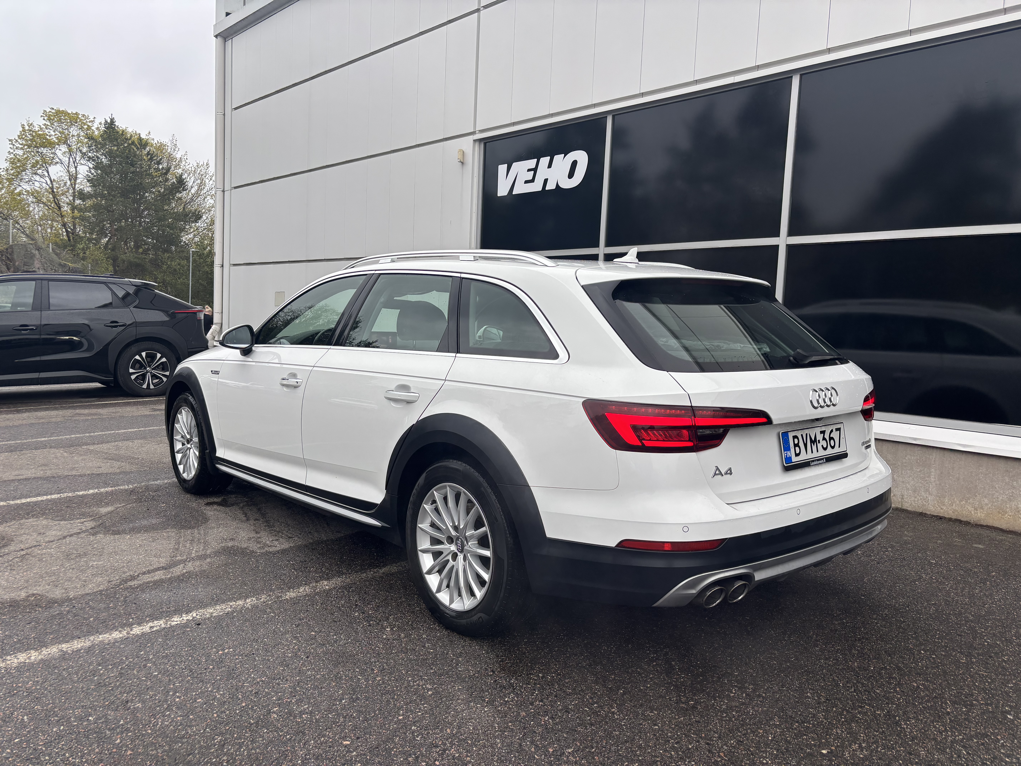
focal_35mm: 26
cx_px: 510
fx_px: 767
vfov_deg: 53.1
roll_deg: -2.4
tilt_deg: -5.9
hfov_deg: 67.3
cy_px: 383
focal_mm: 5.96
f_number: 1.6
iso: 50
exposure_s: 1/752
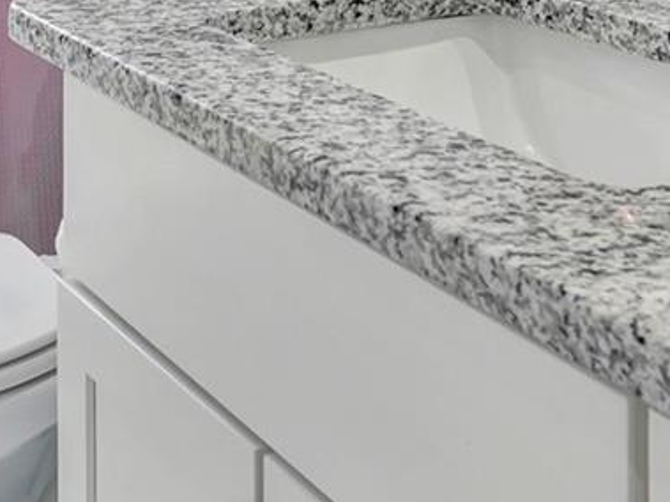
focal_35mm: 69
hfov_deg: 27.4
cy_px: -133
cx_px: 104
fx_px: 1335
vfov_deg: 19.8
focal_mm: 17
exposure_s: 1/8
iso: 500
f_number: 8
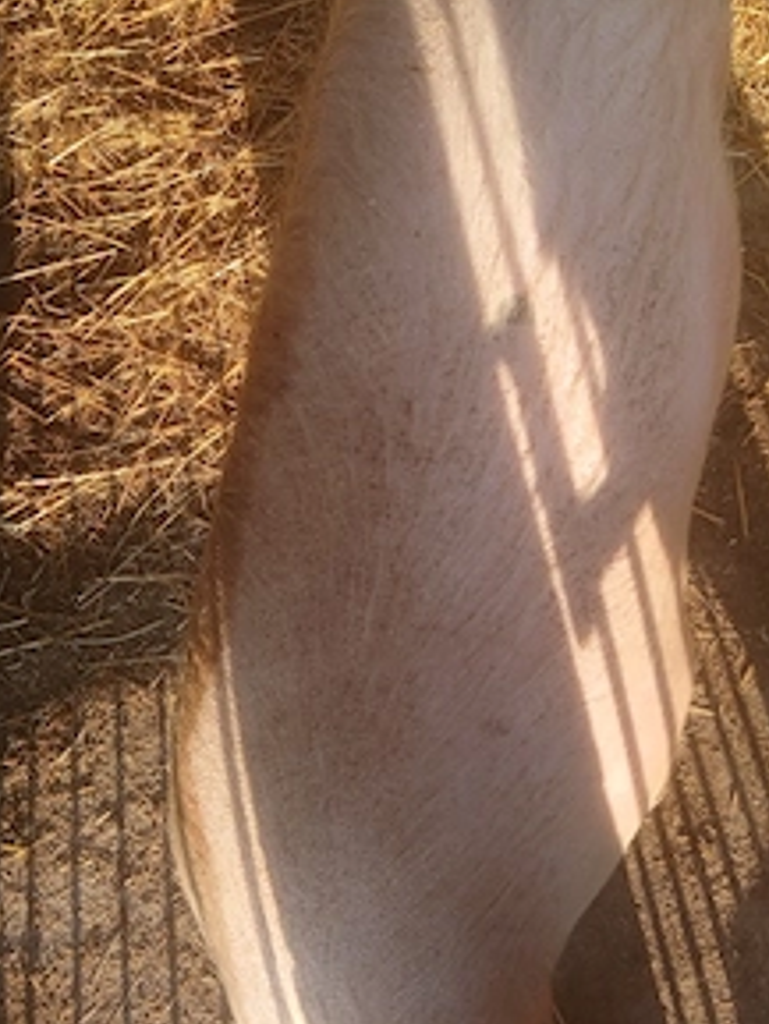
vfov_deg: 51.0
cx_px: 422
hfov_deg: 39.6
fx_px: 1066
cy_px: 404
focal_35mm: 36
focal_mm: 3.98
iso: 25
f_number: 1.8
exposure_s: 1/101
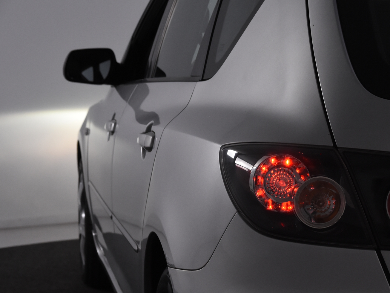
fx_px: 1194
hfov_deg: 18.4
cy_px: 178
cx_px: 282
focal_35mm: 106
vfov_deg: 14.0
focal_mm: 50
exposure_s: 1/200
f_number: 7.1
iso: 1600
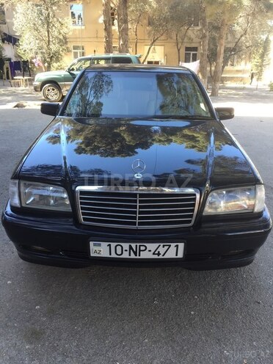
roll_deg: -0.5
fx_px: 305
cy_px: 182
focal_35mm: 29
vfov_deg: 61.7
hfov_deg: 48.2
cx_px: 136
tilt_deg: -19.7
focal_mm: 4.15
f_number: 2.2
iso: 32
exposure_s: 1/103
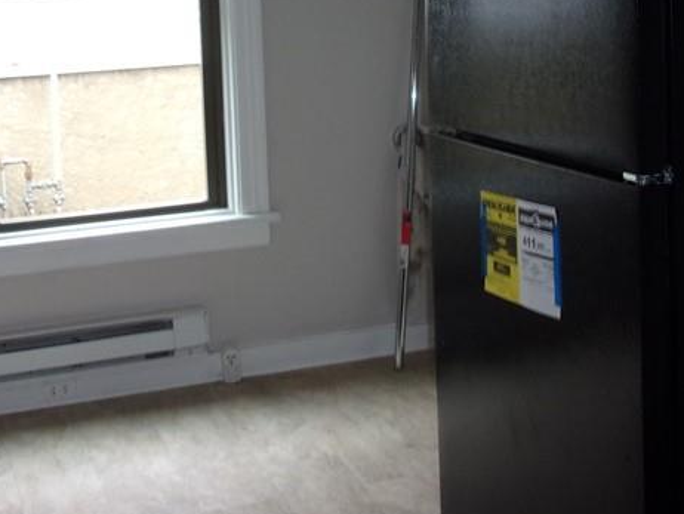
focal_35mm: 62
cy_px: 15
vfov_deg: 22.8
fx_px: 1226
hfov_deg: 31.2
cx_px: 302
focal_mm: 5.1
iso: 127
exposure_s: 1/34
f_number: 3.9
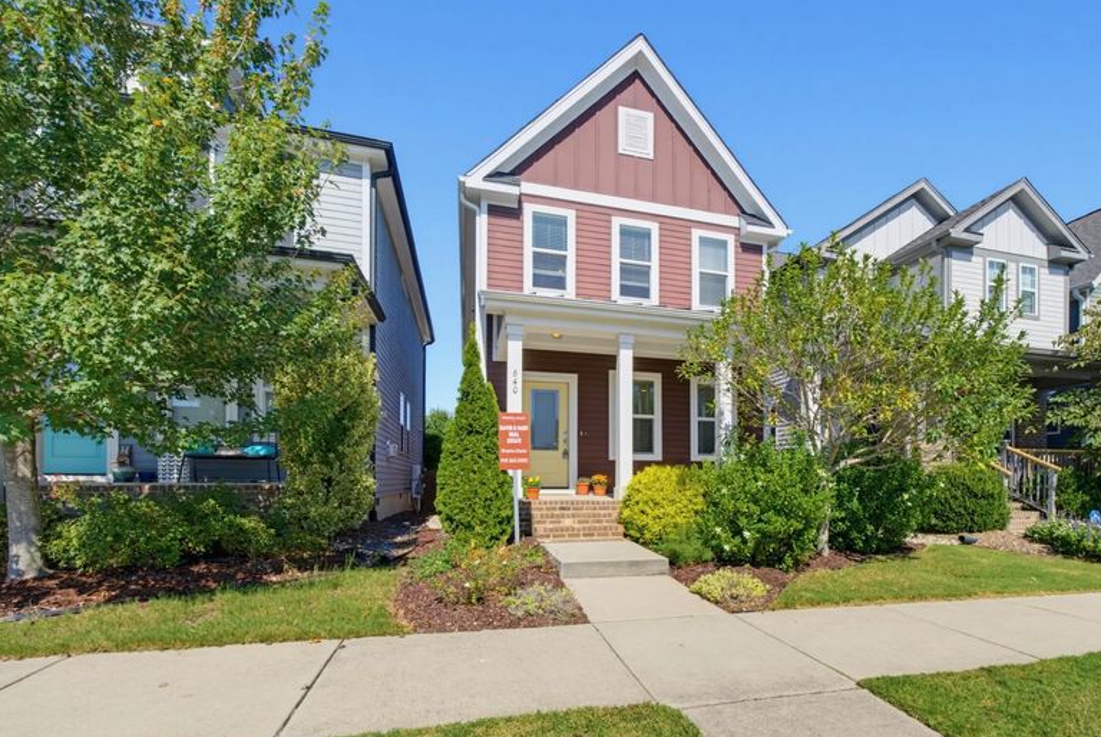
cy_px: 462
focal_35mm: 16
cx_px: 614
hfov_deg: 96.3
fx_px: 490
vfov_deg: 72.6
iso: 80
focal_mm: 12
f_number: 7.1
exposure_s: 1/80
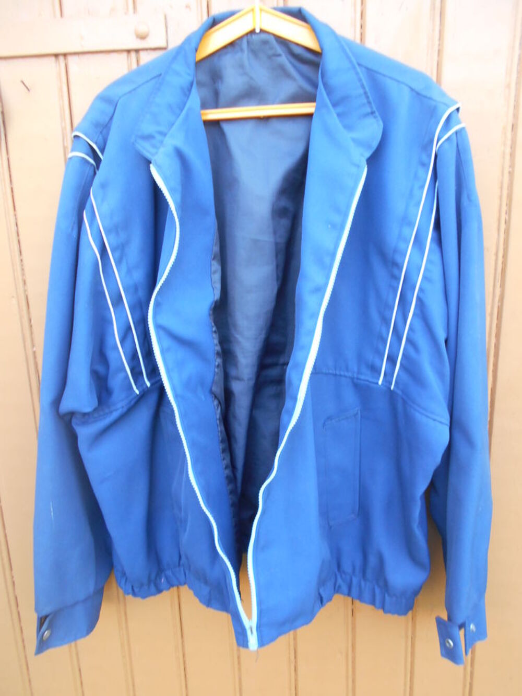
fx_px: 523
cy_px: 348
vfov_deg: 67.3
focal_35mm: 26
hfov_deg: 53.1
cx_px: 261
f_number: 3.2
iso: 200
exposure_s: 1/30
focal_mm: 4.6
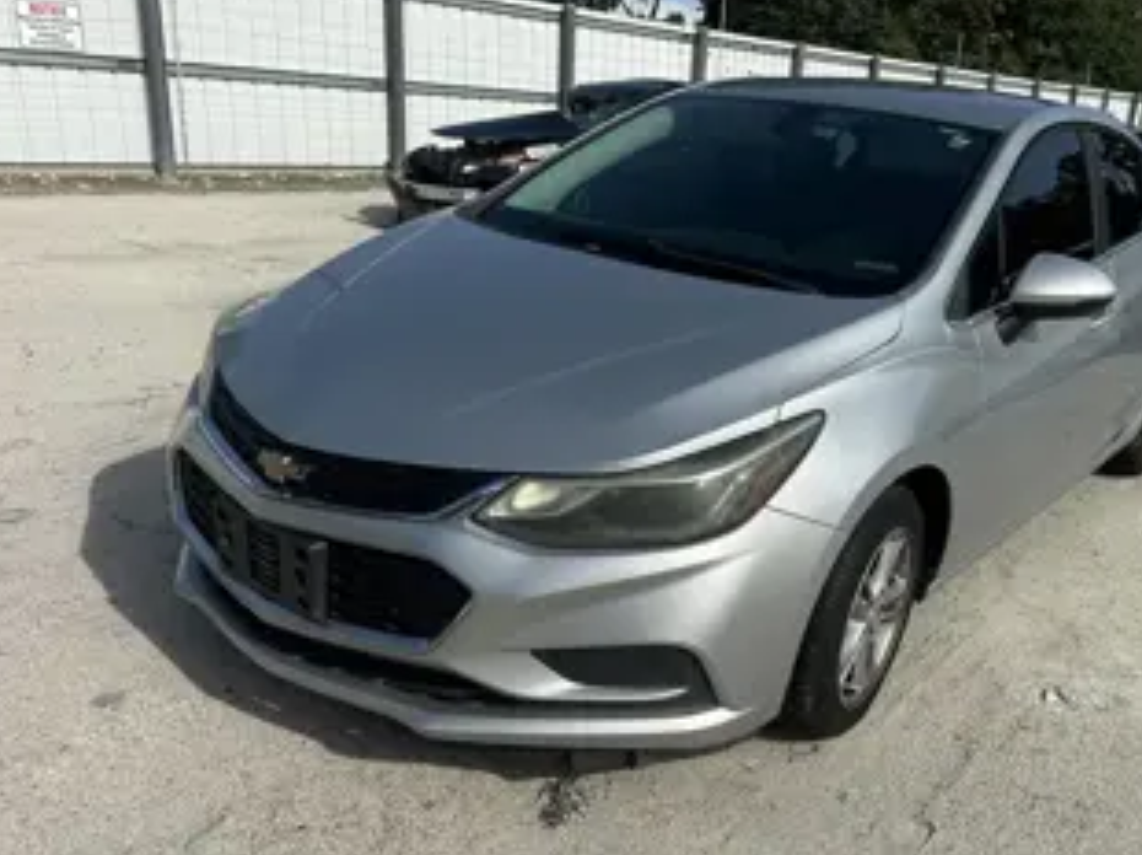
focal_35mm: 31
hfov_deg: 57.7
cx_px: 707
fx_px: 1022
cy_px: 527
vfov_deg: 45.1
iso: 80
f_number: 1.78
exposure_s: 1/6211
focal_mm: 6.86
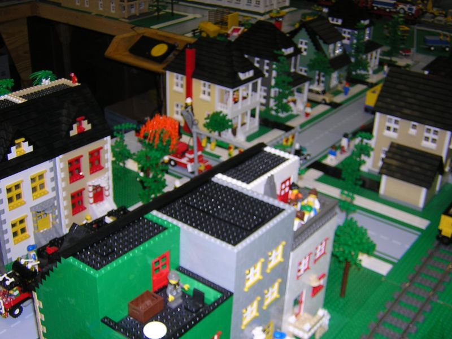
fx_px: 561
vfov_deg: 33.6
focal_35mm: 43
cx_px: 226
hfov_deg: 43.9
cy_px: 170
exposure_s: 1/60.1
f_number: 2.8
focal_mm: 5.6
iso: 100
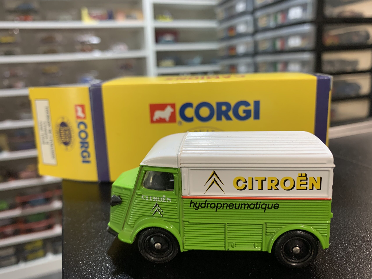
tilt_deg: -15.0
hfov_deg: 67.3
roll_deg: +2.4
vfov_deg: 53.1
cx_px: 186
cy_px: 140
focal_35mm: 26
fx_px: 279
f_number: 1.8
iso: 100
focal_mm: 4.25
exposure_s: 1/50
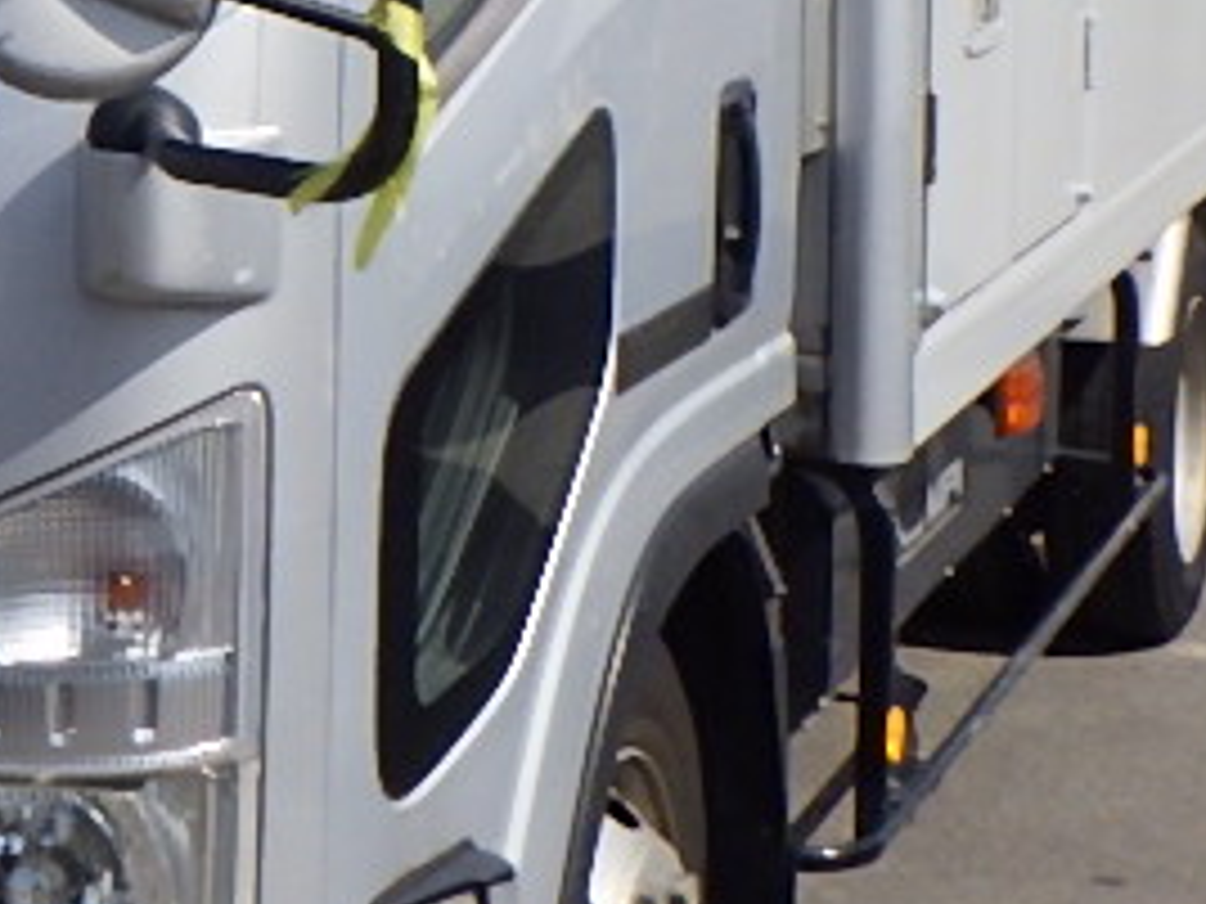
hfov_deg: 17.6
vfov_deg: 13.6
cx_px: -176
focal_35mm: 107
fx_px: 3728
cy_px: -76
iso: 250
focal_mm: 5
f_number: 4.2
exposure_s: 1/2000
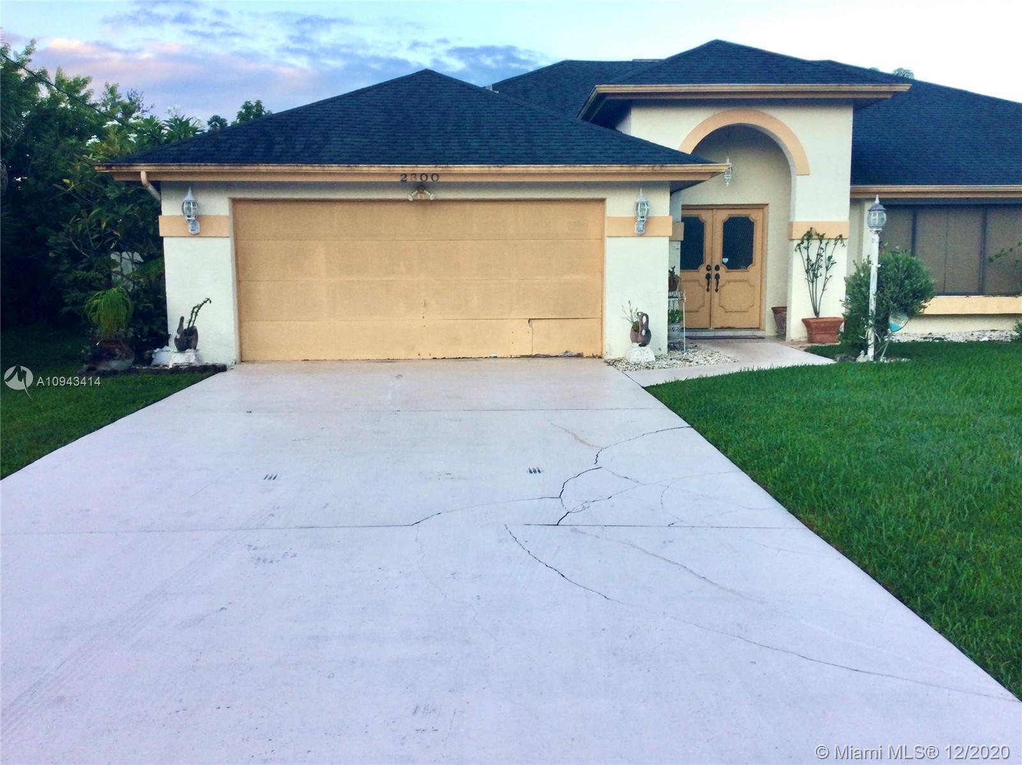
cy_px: 382
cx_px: 511
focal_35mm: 31
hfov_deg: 58.4
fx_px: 915
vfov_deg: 45.4
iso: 25
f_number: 2.4
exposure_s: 1/144
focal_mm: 3.3
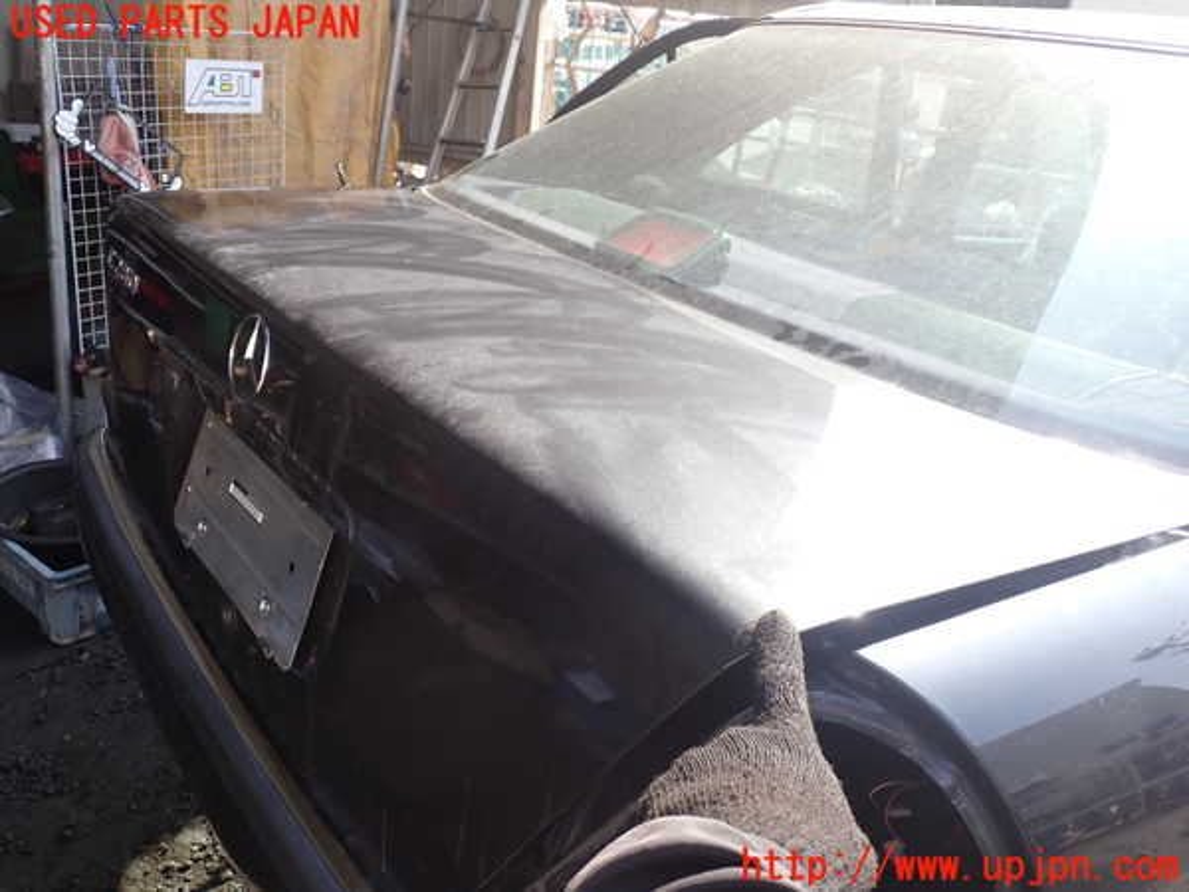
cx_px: 594
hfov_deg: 60.0
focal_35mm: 30
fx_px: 1030
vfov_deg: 46.8
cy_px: 446
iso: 100
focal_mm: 5.4
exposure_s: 1/250
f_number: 3.2
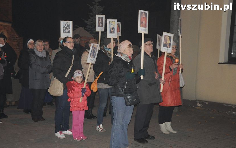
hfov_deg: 37.2
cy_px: 78
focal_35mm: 55
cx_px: 117
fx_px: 351
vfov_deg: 23.8
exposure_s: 1/60
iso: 2000
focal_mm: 35
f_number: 5
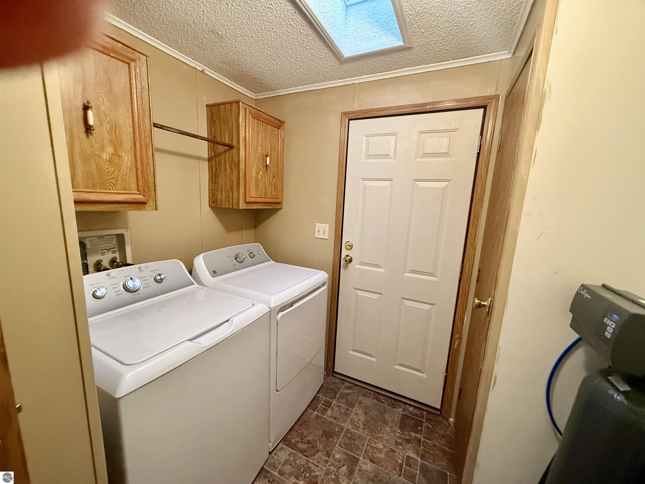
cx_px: 322
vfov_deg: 85.7
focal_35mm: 14
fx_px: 261
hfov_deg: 102.1
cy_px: 242
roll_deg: -3.8
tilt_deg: -8.9
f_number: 2.2
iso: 640
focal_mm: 2.22
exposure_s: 1/60
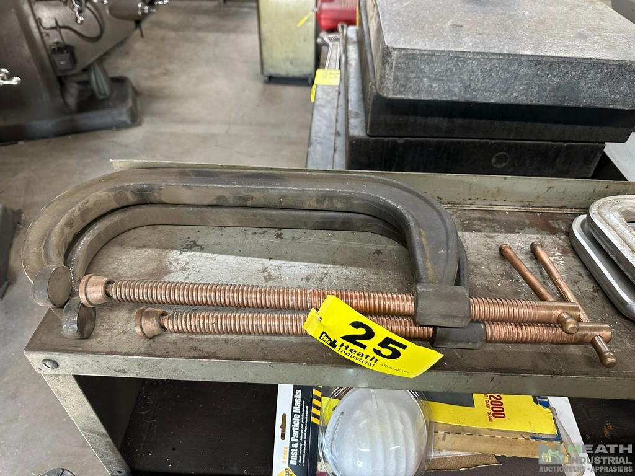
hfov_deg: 71.6
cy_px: 238
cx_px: 318
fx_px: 440
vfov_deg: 56.8
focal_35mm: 24
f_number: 1.78
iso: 320
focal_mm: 6.86
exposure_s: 1/60
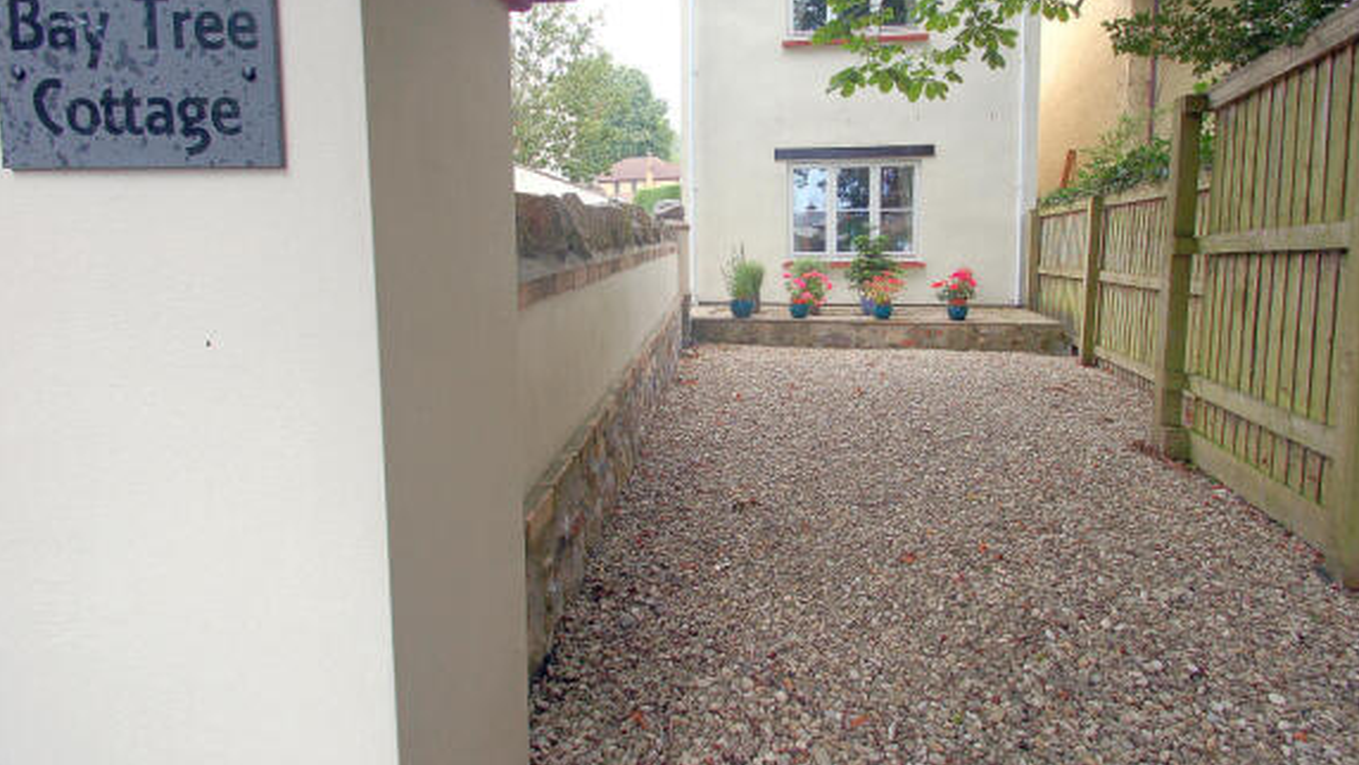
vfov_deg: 60.4
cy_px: 297
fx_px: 649
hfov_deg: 92.1
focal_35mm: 18
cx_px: 775
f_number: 8
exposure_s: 1/60
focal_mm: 10
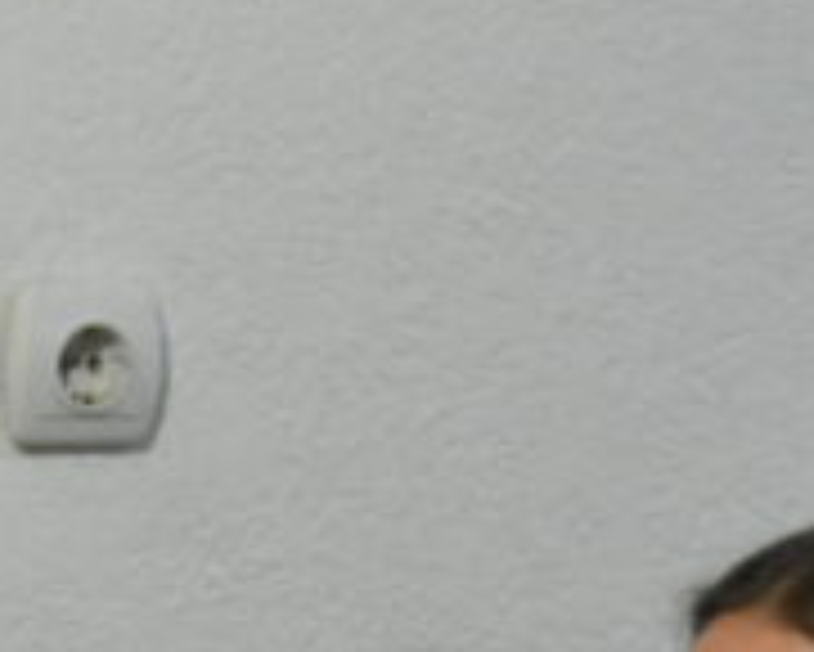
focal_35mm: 398
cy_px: 1293
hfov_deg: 4.8
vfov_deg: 3.9
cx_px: -904
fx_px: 9593
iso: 2800
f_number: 4.8
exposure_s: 1/60
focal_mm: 50
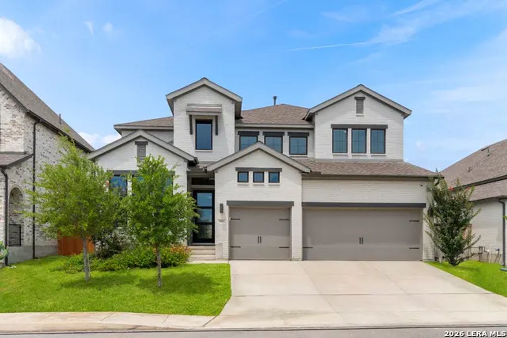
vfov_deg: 44.3
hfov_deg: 62.8
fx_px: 415
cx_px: 254
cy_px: 169
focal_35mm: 30
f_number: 8
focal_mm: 29.5
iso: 800
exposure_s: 1/800
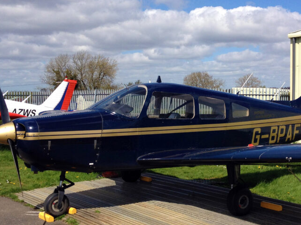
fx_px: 487
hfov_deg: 34.2
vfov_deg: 26.1
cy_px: 112
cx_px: 188
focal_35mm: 56
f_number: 2.4
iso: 50
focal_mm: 4.28
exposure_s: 1/2304
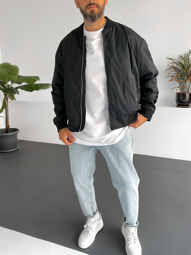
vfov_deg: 61.7
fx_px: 213
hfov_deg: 48.2
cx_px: 96
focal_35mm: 29
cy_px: 128
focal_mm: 3
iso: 64
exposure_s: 1/100
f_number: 1.8
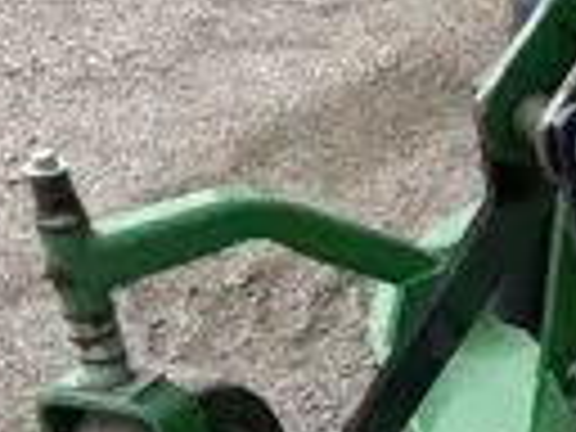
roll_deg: +0.5
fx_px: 2163
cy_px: 742
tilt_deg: -33.9
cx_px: 1296
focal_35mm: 130
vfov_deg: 10.8
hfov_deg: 12.5
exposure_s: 1/1130
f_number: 1.6
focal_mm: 5.1
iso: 32
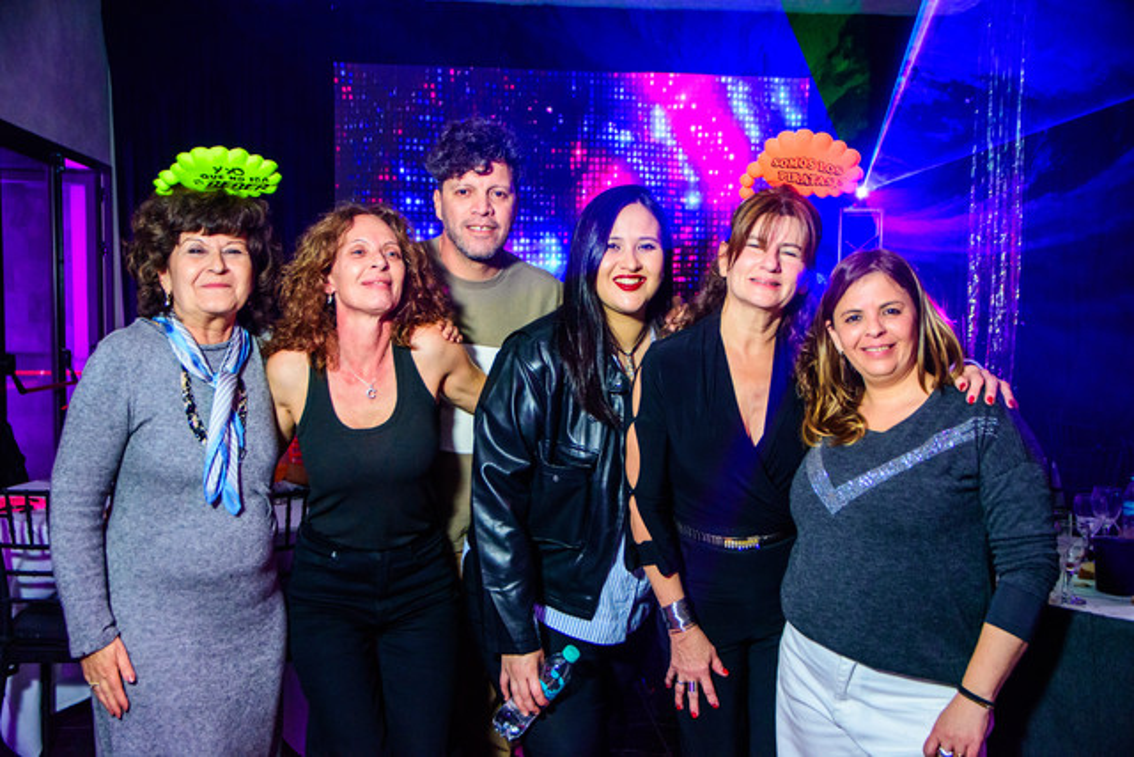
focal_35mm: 39
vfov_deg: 34.2
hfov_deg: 49.5
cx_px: 567
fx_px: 1229
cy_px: 378
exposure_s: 1/100
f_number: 3.2
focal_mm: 26
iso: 1000
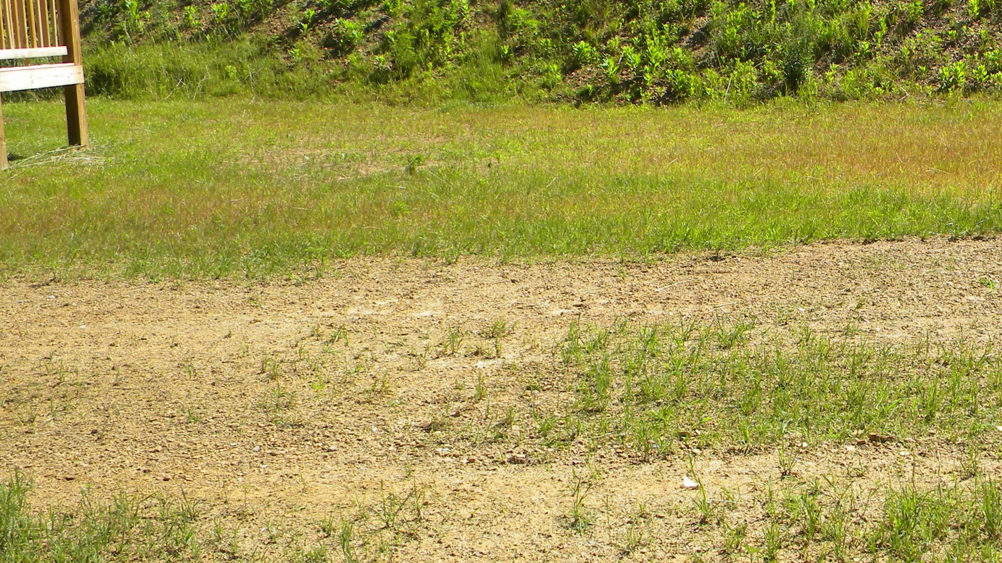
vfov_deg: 23.1
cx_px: 760
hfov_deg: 38.7
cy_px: 301
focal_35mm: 52
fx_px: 1382
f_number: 3.5
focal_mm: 5
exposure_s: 1/744
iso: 80
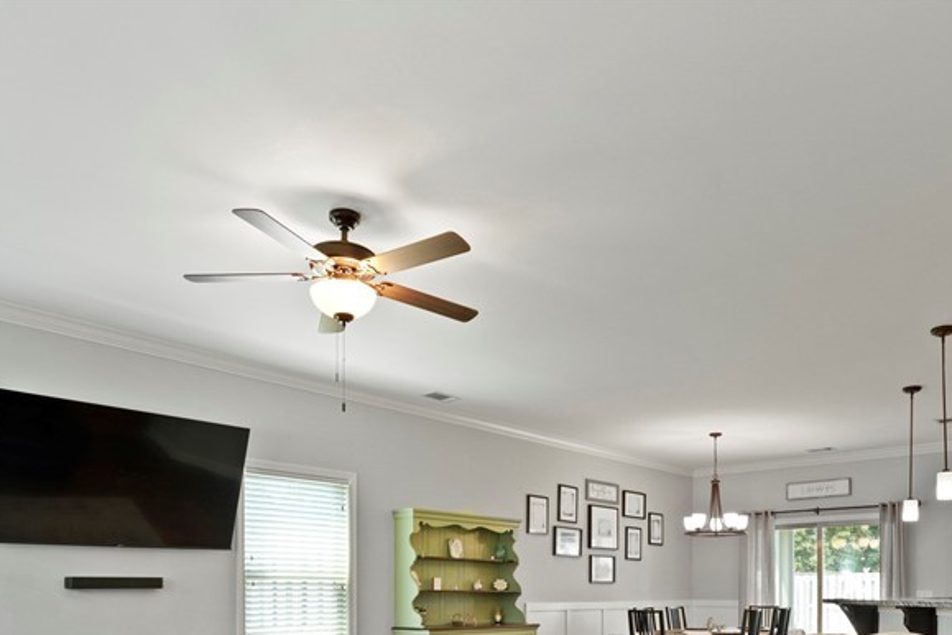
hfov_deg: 61.7
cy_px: 591
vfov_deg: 39.9
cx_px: 539
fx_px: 793
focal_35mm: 30
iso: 320
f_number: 9
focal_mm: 16
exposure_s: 1/1.25
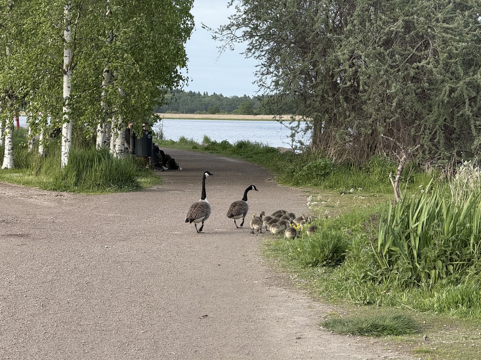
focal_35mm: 120
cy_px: 180
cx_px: 240
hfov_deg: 16.4
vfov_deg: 12.3
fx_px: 1667
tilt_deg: -1.7
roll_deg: -0.9
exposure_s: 1/447
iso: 64
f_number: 2.8
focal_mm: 15.66
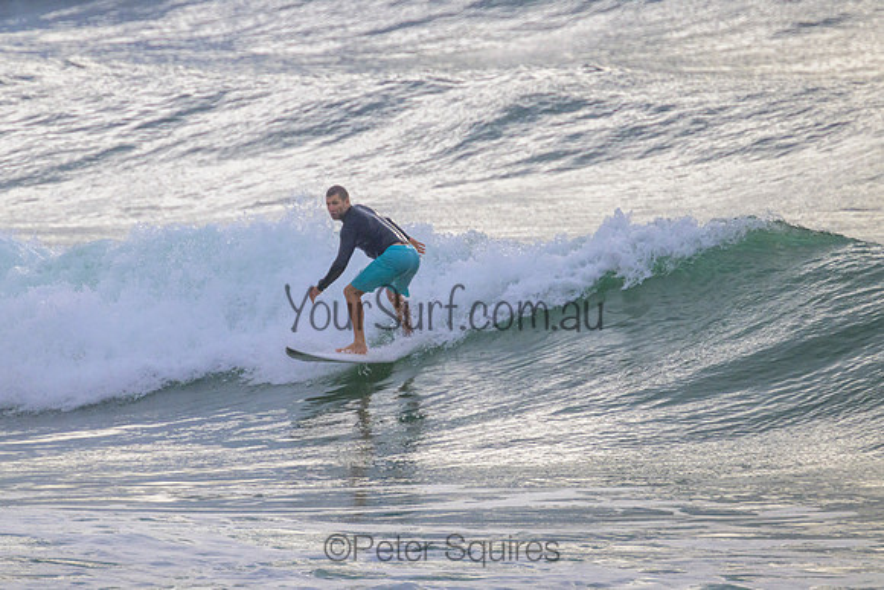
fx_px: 23525
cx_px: 371
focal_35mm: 958
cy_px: 237
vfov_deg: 1.4
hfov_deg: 2.2
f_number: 11
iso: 1800
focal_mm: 800
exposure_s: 1/1600
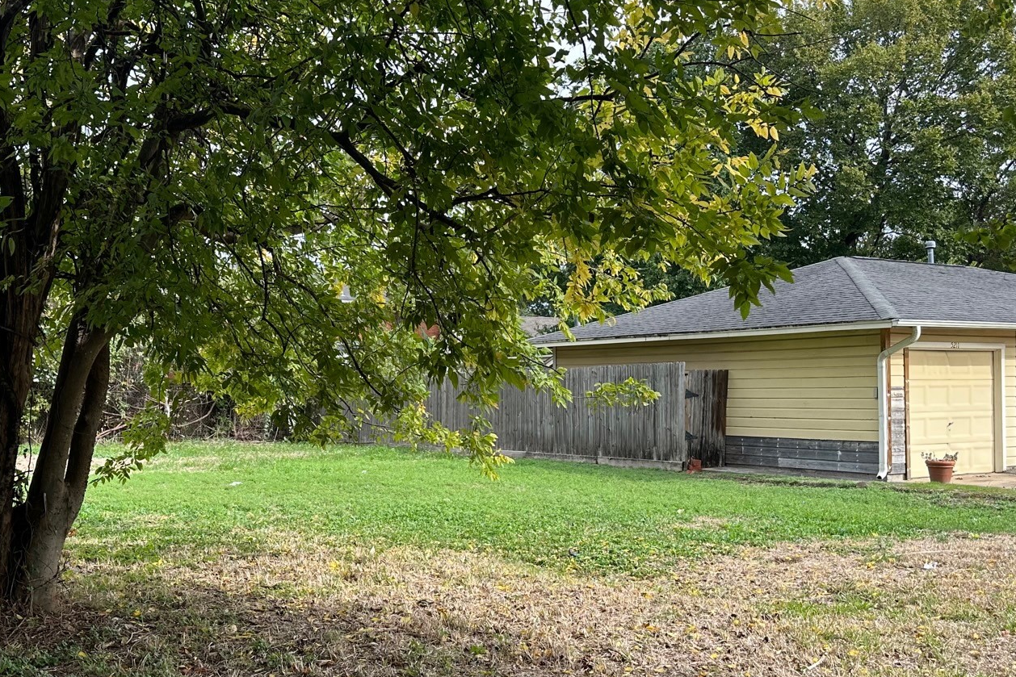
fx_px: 1129
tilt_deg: -1.4
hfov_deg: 48.0
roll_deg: +0.9
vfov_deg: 33.4
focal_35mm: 40
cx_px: 376
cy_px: 382
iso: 80
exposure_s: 1/887
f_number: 1.78
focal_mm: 6.86
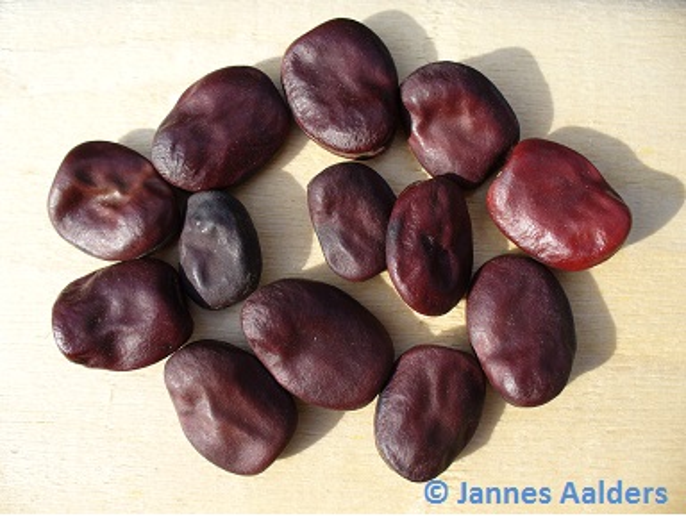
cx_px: 343
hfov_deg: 50.1
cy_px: 258
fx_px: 734
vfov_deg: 38.7
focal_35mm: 37
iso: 80
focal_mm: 6.1
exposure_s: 1/200
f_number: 5.6
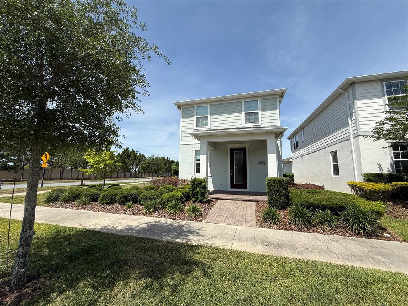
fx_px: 165
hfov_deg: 102.1
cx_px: 204
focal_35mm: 14
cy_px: 153
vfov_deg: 85.7
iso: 50
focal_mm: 2.22
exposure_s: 1/2611
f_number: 2.2
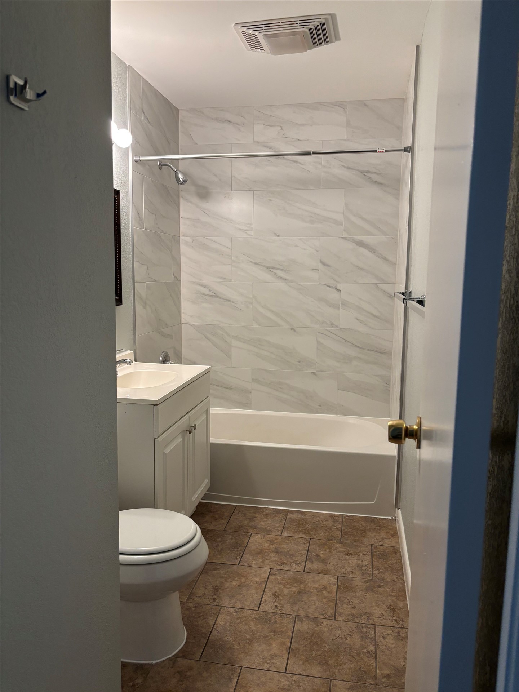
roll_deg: -2.0
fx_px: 520
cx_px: 260
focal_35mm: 26
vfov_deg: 67.3
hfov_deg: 53.1
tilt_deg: -8.3
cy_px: 346
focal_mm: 5.96
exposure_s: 1/60
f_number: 1.6
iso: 160
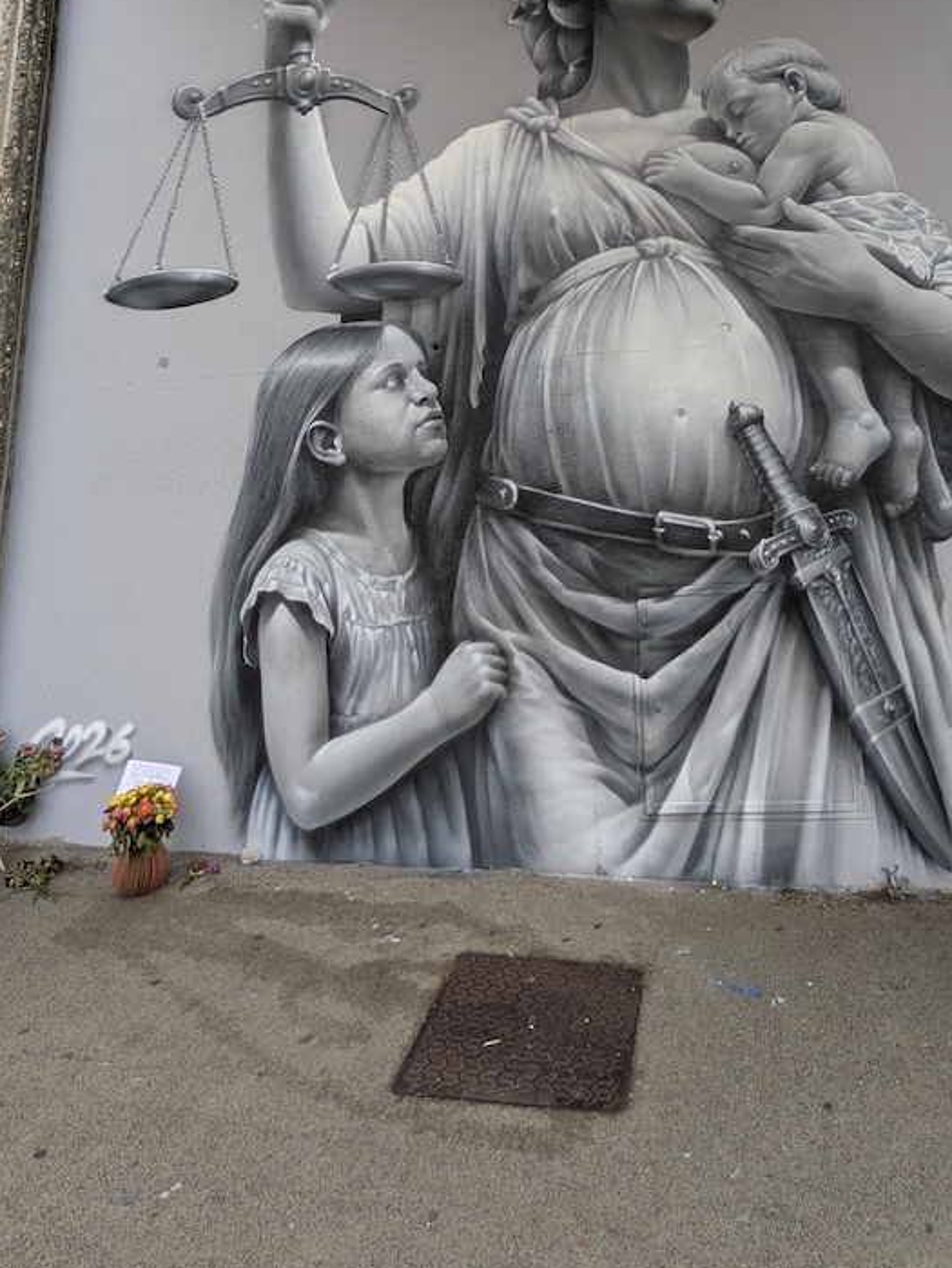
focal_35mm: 24
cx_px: 638
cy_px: 277
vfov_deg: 65.9
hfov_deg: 55.6
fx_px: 879
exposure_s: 1/139
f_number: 2.2
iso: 36
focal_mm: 1.83
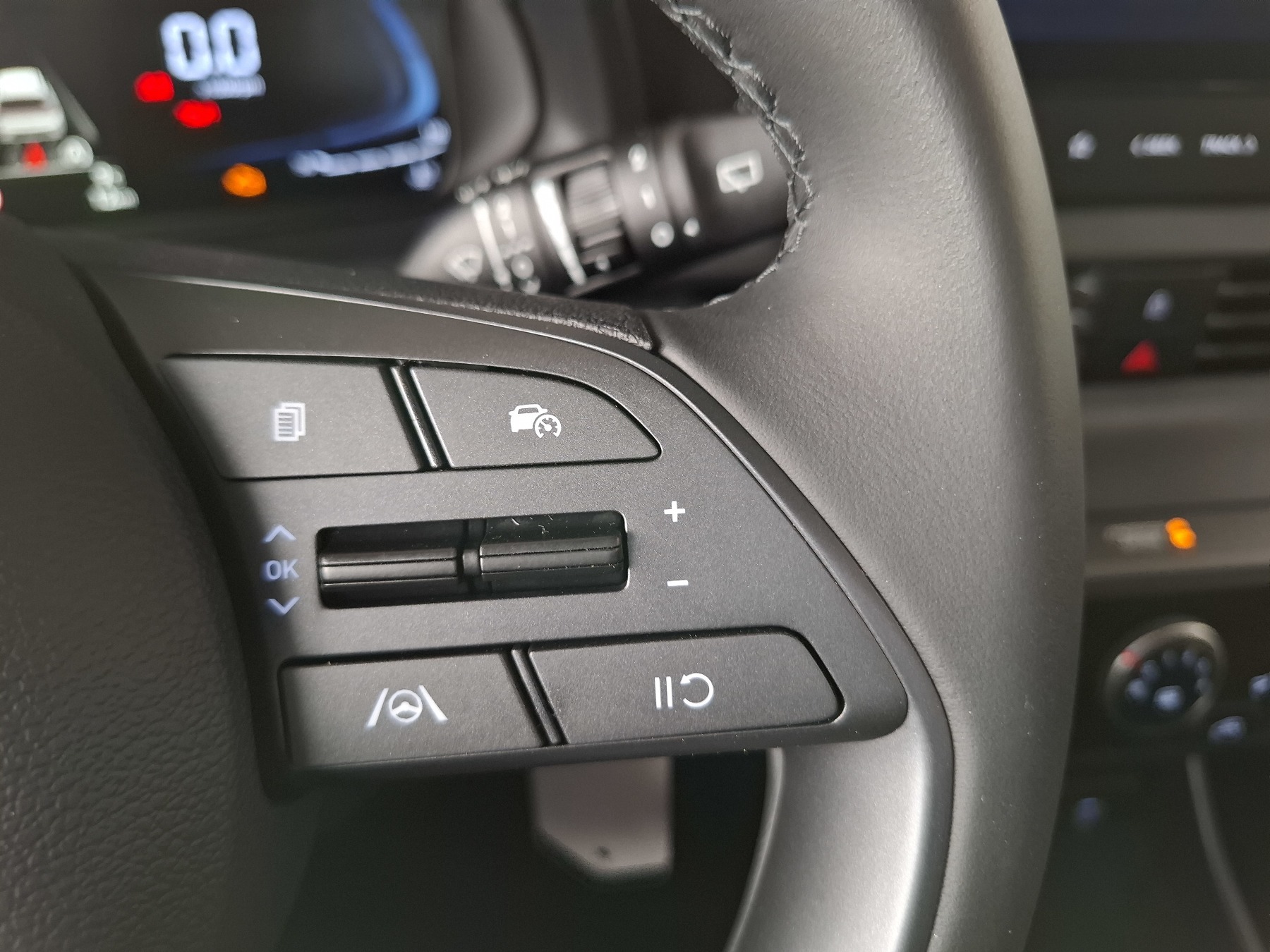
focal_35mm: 23
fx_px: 844
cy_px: 476
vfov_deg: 58.9
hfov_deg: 73.9
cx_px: 635
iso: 320
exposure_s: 1/33
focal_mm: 5.54
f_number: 1.8
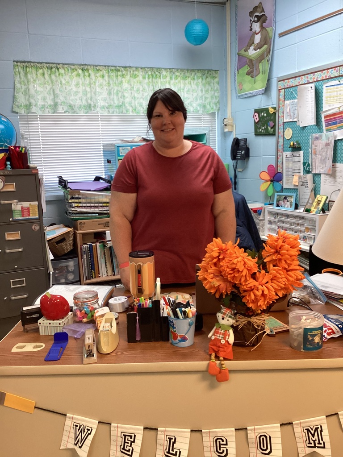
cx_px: 172
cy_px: 228
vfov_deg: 58.4
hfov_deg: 45.4
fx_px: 410
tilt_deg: -12.0
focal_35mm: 31
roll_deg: +2.3
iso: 250
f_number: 2.4
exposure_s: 1/60
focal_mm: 3.3
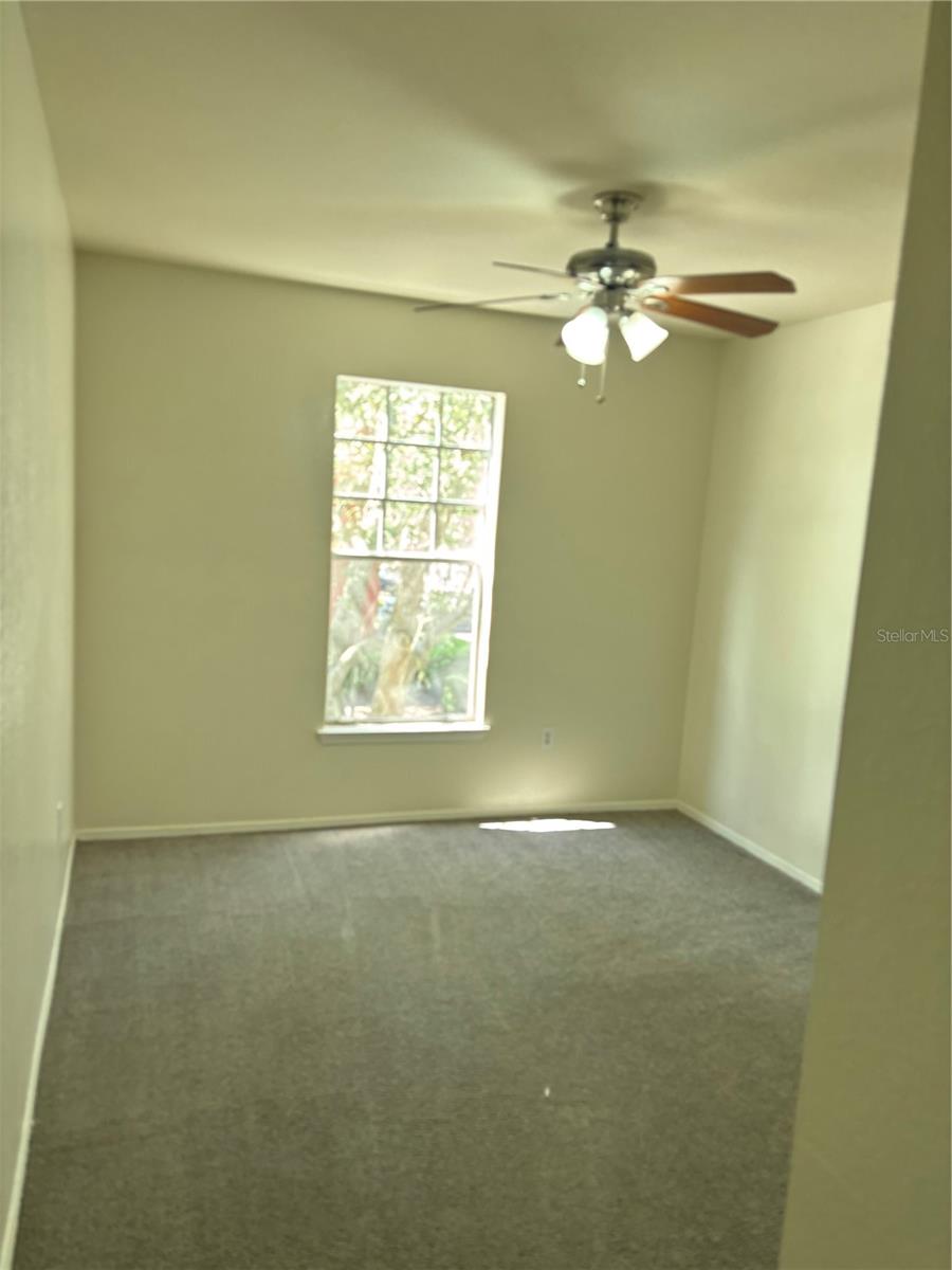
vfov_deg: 67.3
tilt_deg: -8.2
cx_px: 476
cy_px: 635
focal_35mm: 26
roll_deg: -4.1
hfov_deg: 53.1
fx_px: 953
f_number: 1.6
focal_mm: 5.96
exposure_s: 1/60
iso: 200
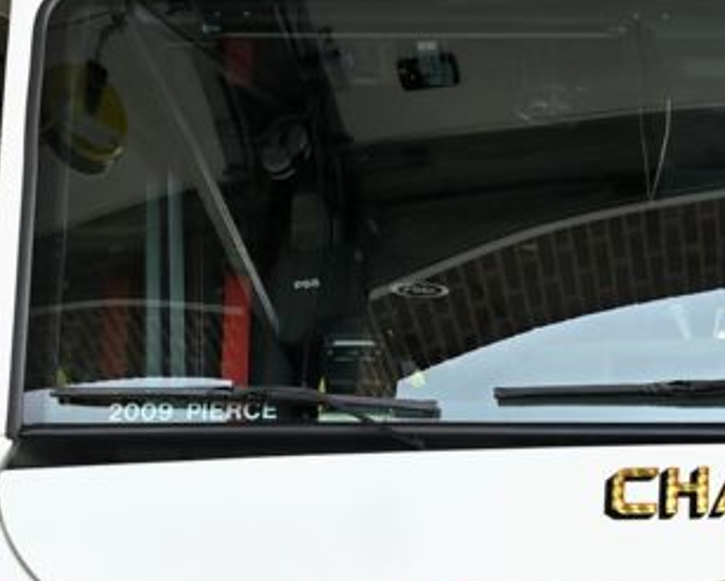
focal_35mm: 127
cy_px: 781
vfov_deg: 11.8
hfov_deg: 14.6
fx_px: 2727
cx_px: 883
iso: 100
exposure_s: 1/60
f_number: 5.6
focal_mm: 26
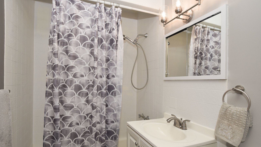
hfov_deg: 89.6
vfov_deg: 58.1
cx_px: 130
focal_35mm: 19
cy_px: 85
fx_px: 132
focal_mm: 18
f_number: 8
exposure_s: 1/60
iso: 400
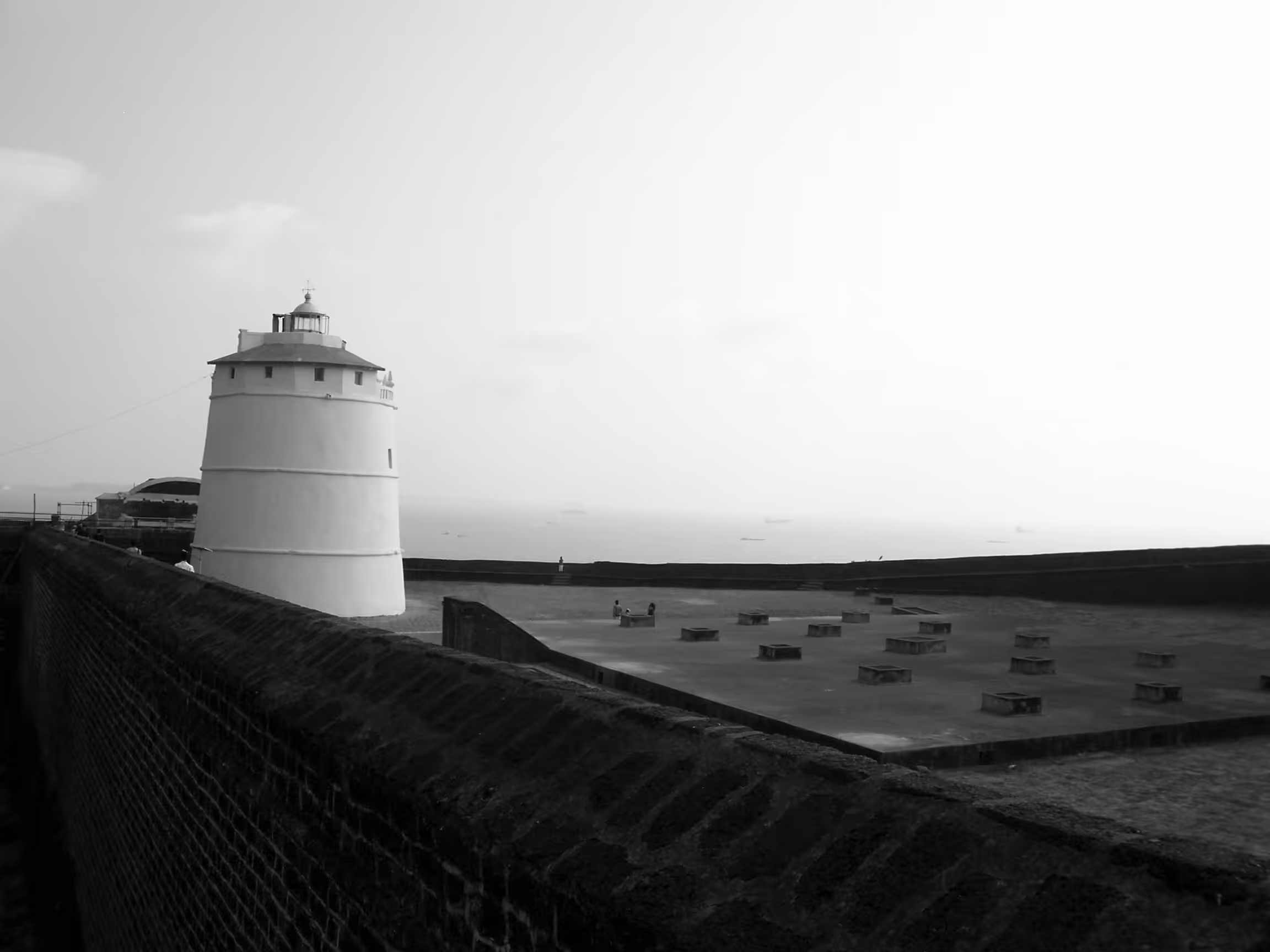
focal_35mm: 34
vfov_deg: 41.8
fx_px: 1247
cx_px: 635
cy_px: 476
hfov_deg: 54.0
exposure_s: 1/508
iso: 80
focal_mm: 5.6
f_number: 5.1
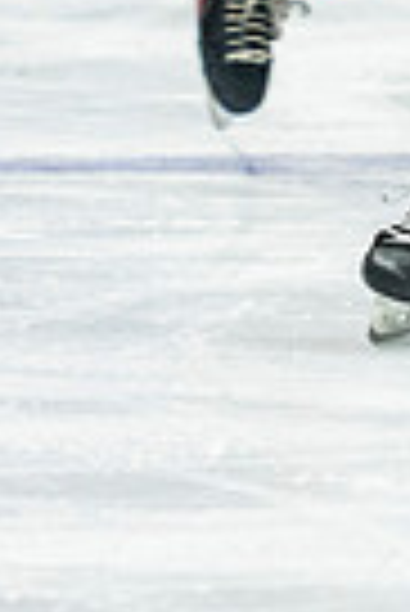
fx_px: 16016
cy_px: -90
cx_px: 746
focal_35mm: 940
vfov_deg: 2.2
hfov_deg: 1.5
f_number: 3.2
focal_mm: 130
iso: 1600
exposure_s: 1/800
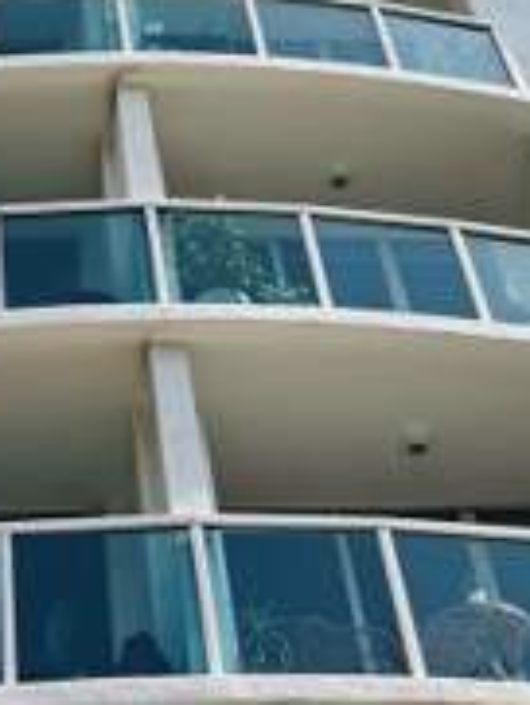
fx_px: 1733
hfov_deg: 17.0
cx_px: 8
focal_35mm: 85
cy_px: -335
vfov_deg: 20.0
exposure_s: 1/4608
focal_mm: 6.76
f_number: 1.78
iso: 80
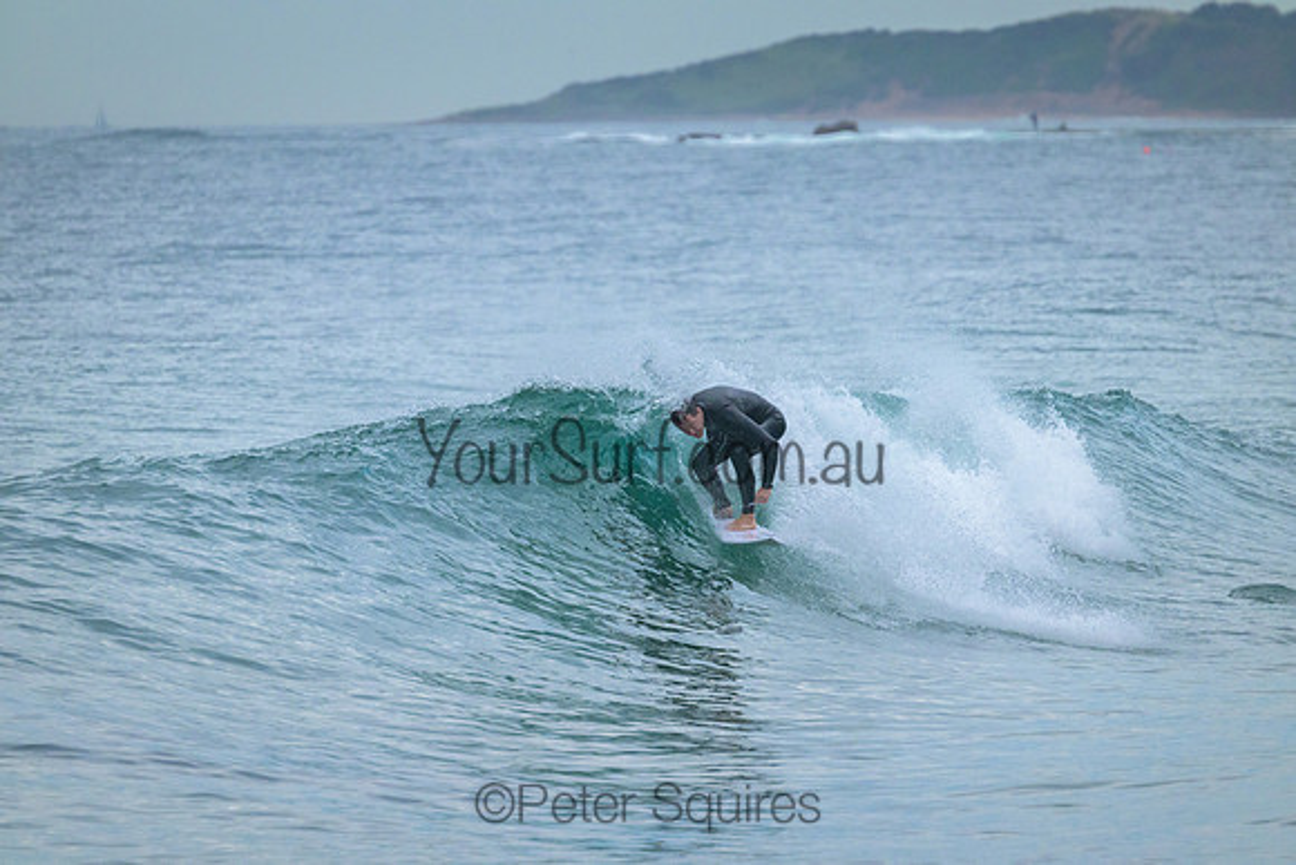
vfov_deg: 2.3
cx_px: 648
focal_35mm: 610
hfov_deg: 3.4
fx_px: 21964
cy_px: 432
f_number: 11
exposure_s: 1/1250
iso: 3600
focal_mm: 610
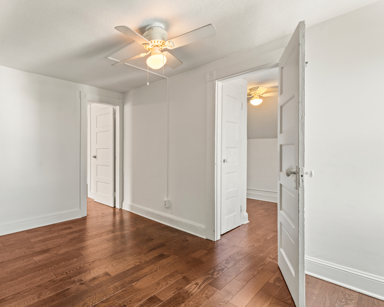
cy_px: 148
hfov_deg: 83.1
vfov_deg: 73.8
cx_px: 125
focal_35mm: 18
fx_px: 205
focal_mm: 14
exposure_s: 1/1.25
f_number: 8
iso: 250
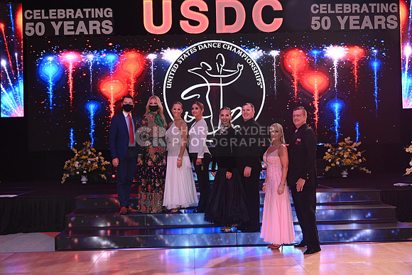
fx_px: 527
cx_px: 206
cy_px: 138
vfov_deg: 29.3
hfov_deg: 42.7
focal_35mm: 46
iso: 2500
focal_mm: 46
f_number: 5
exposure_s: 1/200
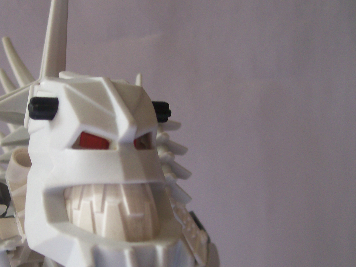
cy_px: 184
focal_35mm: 55
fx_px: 566
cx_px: 101
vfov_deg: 26.4
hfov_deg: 34.4
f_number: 2.7
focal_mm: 6
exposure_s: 1/80.4
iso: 80
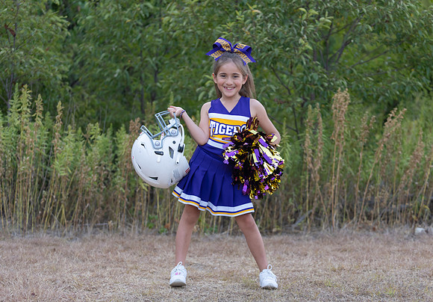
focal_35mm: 80
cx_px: 224
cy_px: 153
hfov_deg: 25.1
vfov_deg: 17.7
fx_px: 971
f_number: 2.8
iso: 320
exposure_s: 1/320
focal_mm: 70
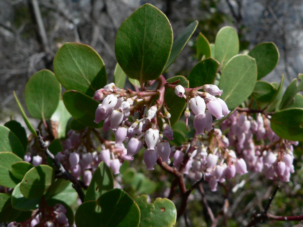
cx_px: 152
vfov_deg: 39.7
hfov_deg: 51.4
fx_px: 315
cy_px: 114
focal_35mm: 36
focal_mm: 6
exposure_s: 1/500
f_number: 4
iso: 80
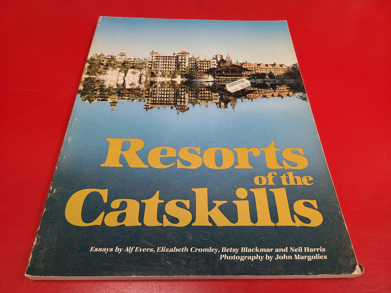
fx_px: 294
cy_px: 146
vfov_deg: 53.1
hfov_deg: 67.3
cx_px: 196
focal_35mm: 26
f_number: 1.8
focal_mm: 5.4
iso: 50
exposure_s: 1/60
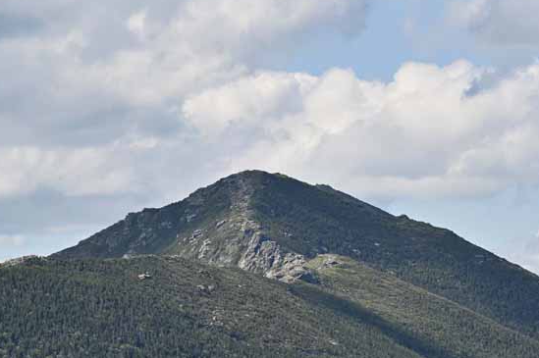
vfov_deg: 7.8
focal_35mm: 175
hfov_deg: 11.8
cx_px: 271
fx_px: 2618
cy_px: 248
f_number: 5.6
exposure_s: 1/640
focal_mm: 120
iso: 64
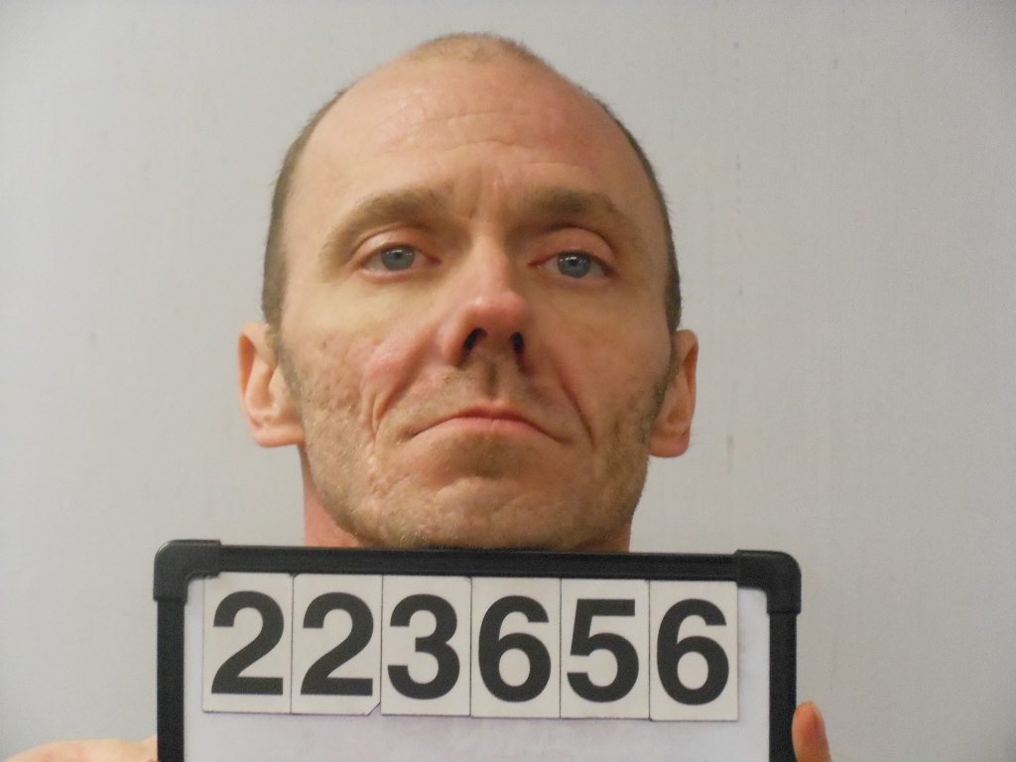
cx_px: 508
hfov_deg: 14.0
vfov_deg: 10.5
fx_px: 4138
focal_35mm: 141
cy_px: 381
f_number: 5.5
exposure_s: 1/20
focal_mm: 25.3
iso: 800
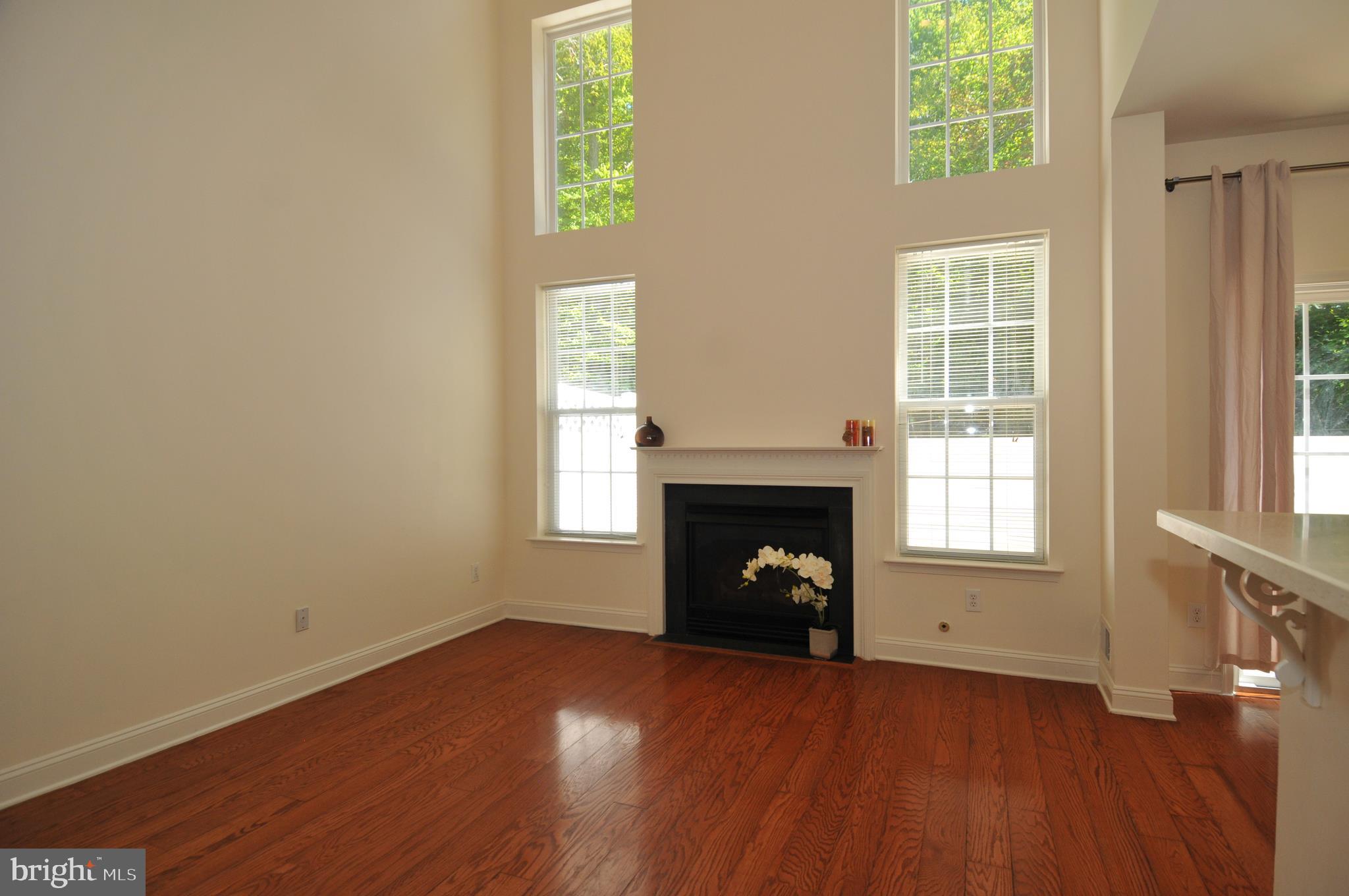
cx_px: 674
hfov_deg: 90.1
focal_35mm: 18
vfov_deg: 67.2
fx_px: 674
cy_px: 448
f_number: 5
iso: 400
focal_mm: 12
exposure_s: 1/60
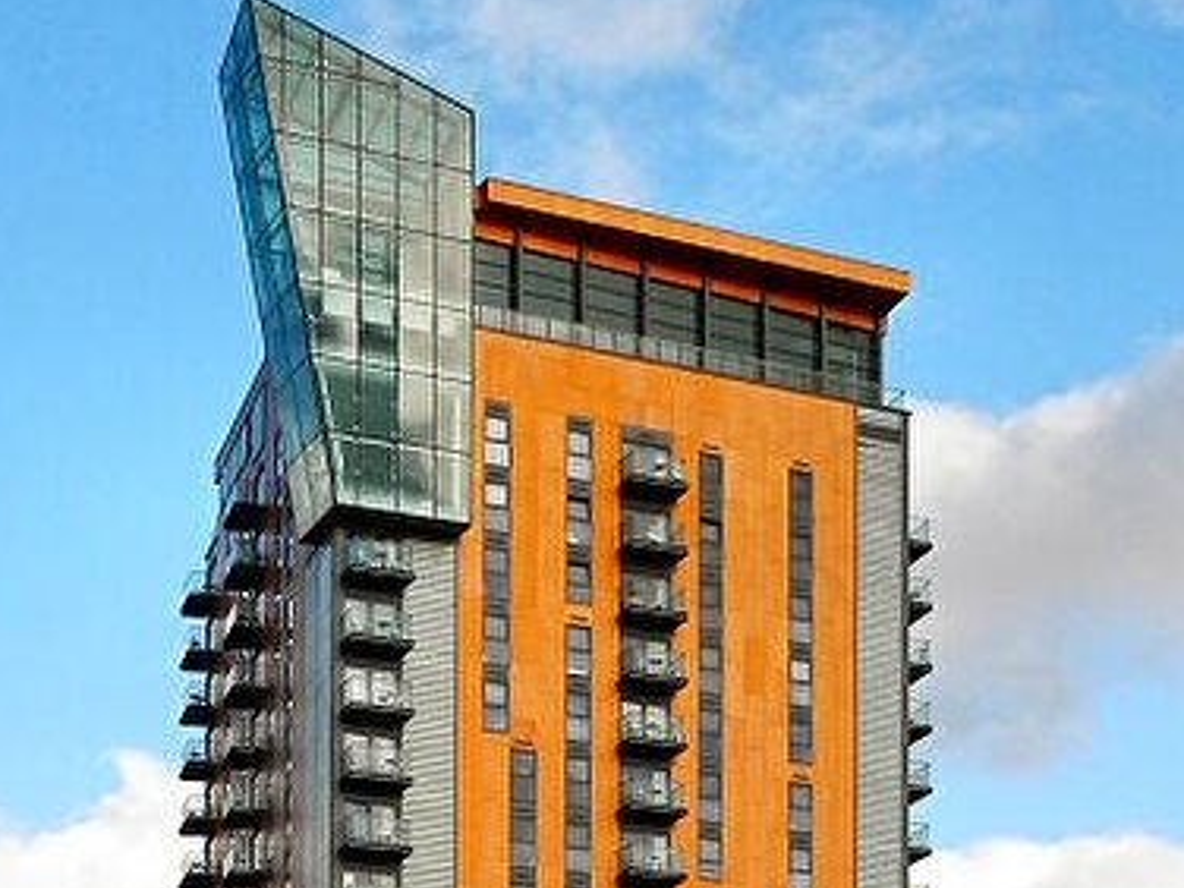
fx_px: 1847
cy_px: 801
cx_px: 633
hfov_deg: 35.5
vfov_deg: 26.1
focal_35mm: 54
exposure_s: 1/532
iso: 160
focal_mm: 5.2
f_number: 4.5
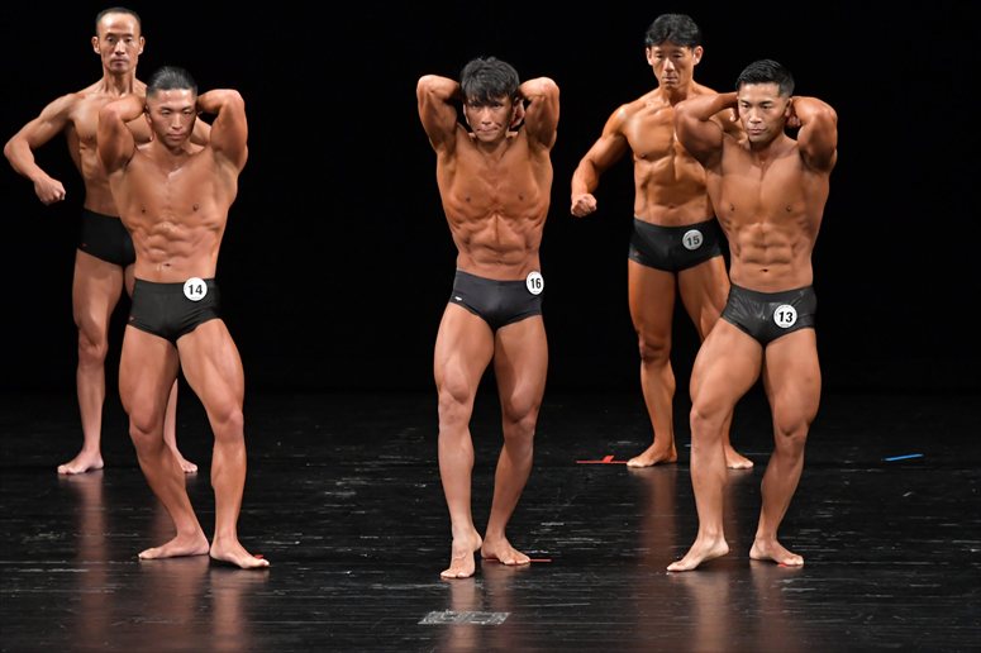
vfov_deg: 5.4
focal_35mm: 255
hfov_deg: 8.1
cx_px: 490
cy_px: 326
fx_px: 6945
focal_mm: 170
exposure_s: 1/400
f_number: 5.6
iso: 3200
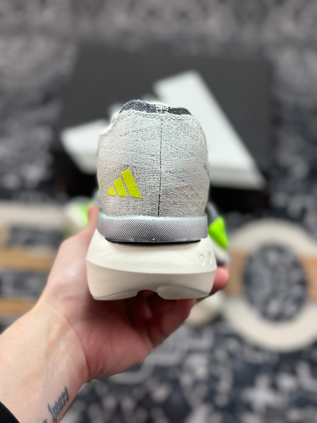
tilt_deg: -55.5
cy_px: 212
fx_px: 586
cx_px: 158
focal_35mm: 48
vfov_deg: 39.7
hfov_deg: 30.3
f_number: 1.78
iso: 80
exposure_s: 1/773
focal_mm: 6.86
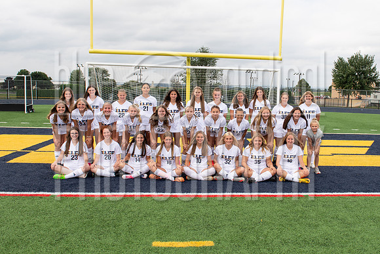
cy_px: 123
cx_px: 232
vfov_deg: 38.3
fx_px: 365
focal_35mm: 35
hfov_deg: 54.6
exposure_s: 1/250
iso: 200
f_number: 10
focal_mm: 24
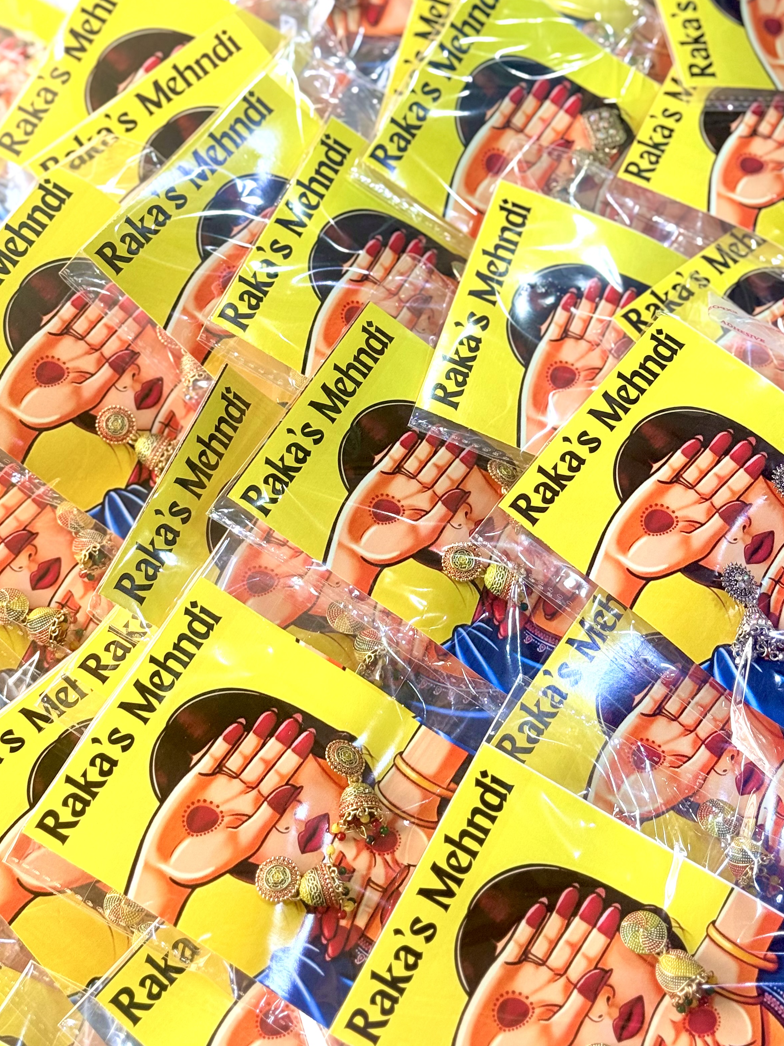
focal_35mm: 62
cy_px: 448
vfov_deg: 31.2
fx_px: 1873
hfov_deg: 23.6
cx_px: 419
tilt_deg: -61.1
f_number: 1.78
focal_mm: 6.76
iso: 100
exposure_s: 1/74
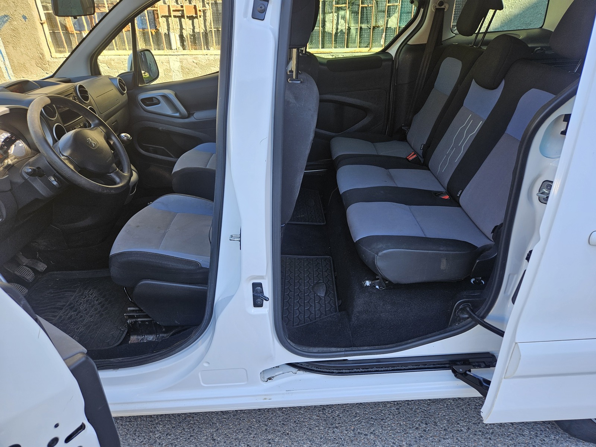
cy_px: 224
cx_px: 298
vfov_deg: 58.9
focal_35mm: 23
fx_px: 396
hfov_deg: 73.9
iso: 25
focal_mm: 5.4
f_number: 1.8
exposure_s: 1/100
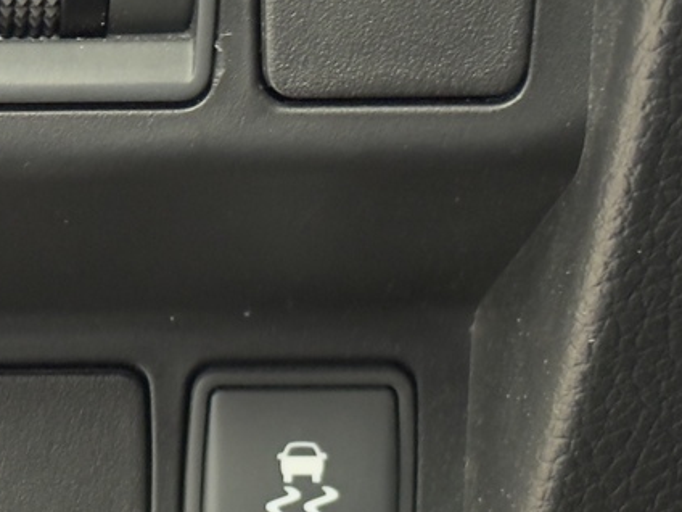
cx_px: -24
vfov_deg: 9.1
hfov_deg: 12.0
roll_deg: -0.1
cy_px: 486
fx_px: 3211
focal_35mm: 163
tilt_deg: -15.7
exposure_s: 1/20
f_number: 1.78
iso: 640
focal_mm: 6.76
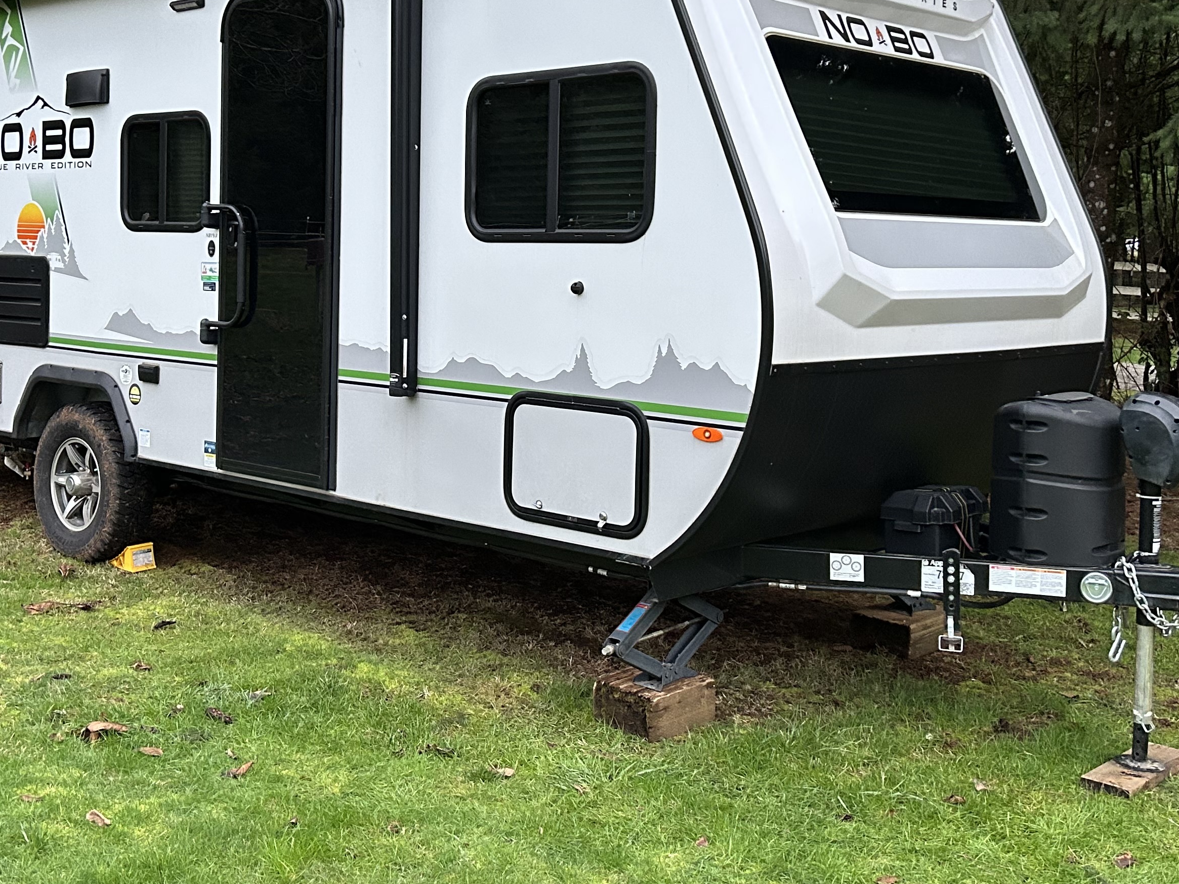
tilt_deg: -2.5
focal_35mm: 45
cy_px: 299
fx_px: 1533
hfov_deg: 41.9
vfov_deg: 31.9
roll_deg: +0.1
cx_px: 485
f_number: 1.5
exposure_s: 1/60
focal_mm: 5.7
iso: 320
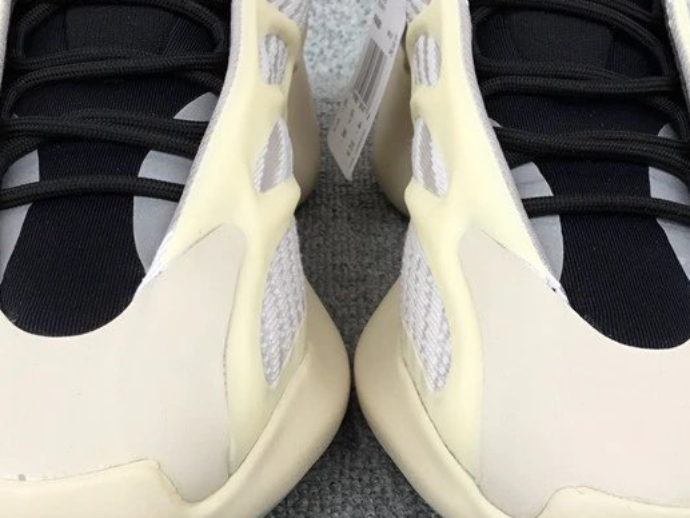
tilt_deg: -24.1
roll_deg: -1.5
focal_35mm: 54
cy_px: 230
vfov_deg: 27.0
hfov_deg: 35.5
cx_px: 363
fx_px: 1077
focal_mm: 3.3
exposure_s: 1/100
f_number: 2.4
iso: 32
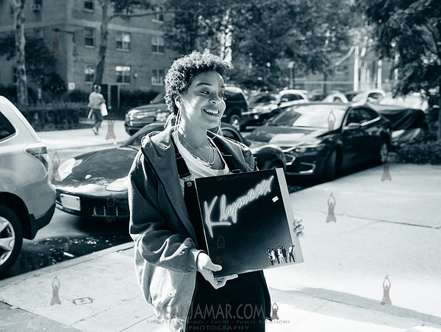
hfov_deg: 43.4
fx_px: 548
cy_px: 151
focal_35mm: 43
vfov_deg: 33.7
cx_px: 158
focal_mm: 32
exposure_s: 1/500
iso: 250
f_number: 3.2
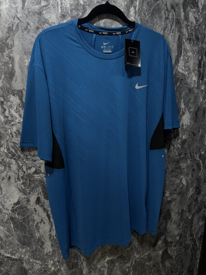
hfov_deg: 56.8
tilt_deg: -15.8
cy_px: 138
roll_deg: -0.1
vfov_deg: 71.6
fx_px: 190
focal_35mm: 24
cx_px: 103
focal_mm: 6.76
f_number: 1.78
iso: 320
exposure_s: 1/60
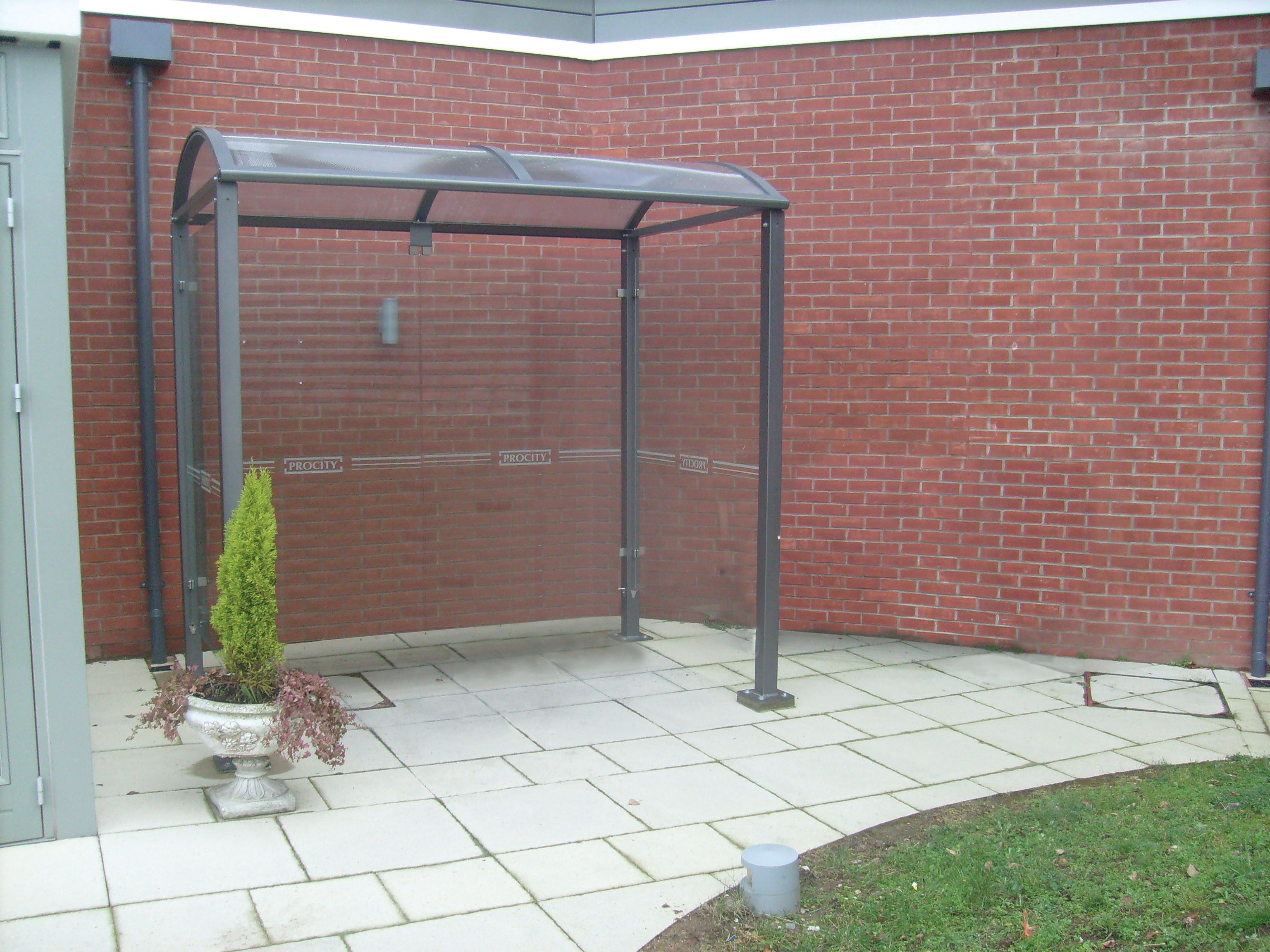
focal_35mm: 35
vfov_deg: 40.7
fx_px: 1284
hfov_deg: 52.6
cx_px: 635
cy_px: 476
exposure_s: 1/125
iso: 80
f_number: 2.8
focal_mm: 5.8
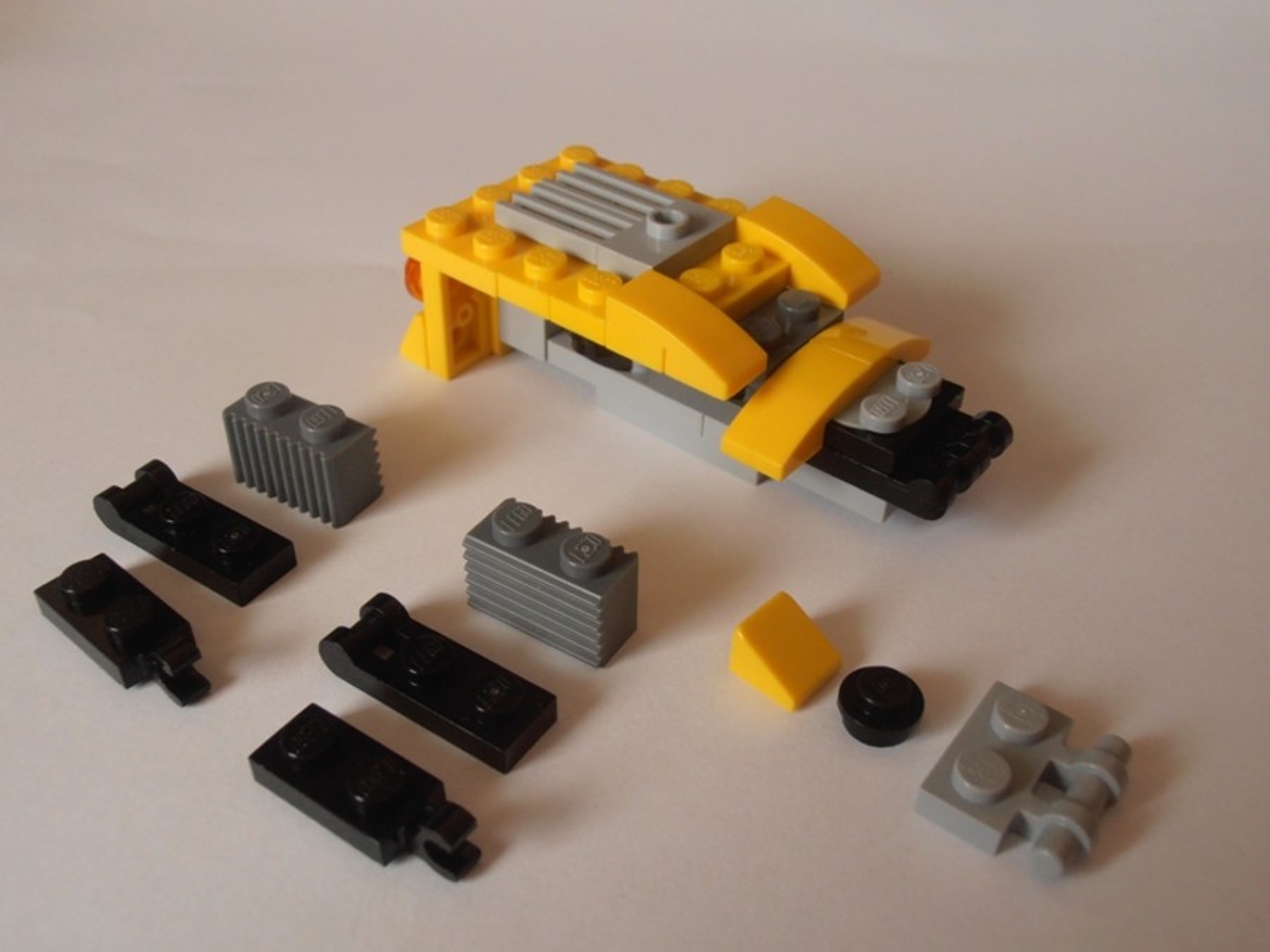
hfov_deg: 50.1
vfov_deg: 38.7
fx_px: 1357
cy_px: 476
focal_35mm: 37
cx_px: 635
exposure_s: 1/30
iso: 125
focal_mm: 6.61
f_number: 3.9
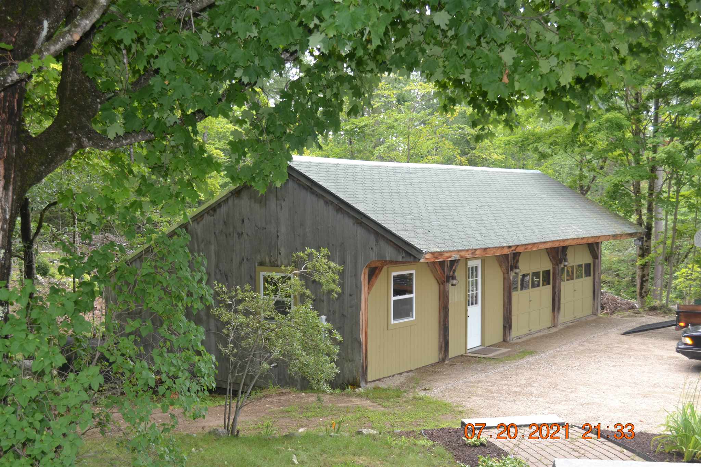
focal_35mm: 44
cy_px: 234
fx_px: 847
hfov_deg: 45.0
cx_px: 350
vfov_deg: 30.8
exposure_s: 1/125
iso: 220
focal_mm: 29
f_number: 5.6
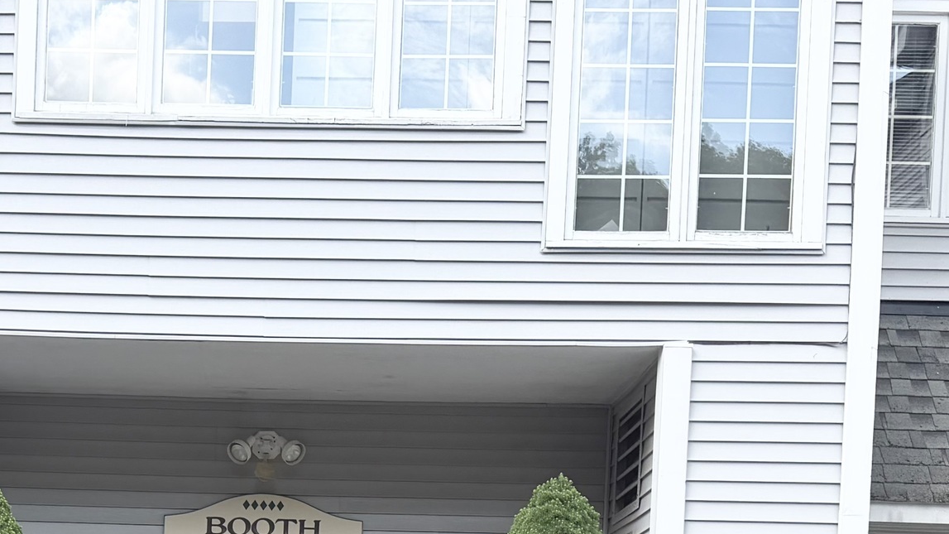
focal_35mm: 70
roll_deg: -1.7
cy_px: 773
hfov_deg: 29.4
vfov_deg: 16.0
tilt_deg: -0.9
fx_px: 1761
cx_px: 172
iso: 80
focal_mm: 6.76
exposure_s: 1/1292
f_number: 1.78
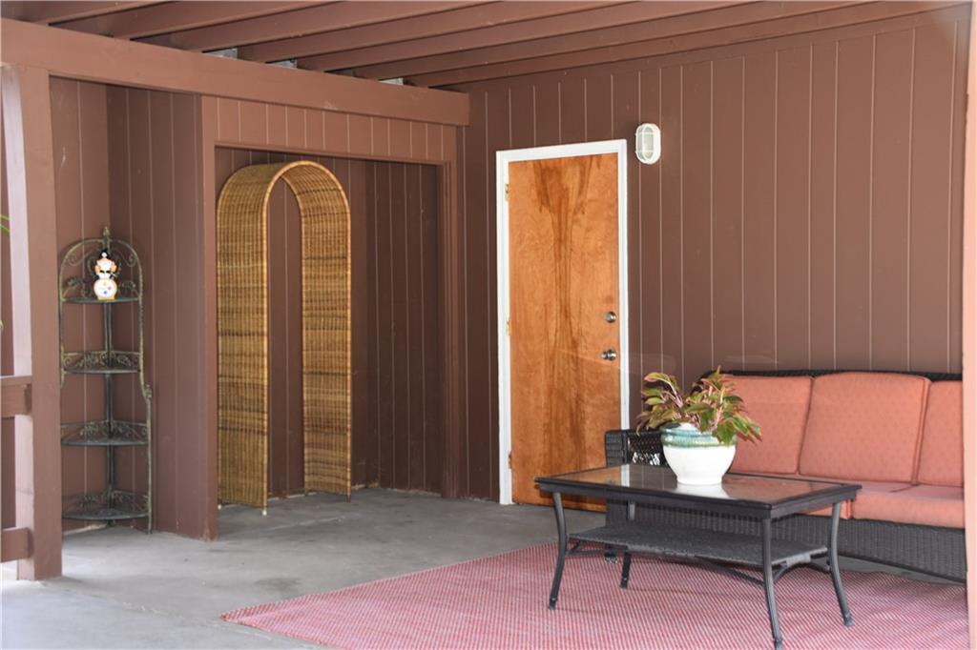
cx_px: 488
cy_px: 325
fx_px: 1424
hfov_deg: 37.9
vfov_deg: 25.7
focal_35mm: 52
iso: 500
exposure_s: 1/60
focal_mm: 35
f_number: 4.5
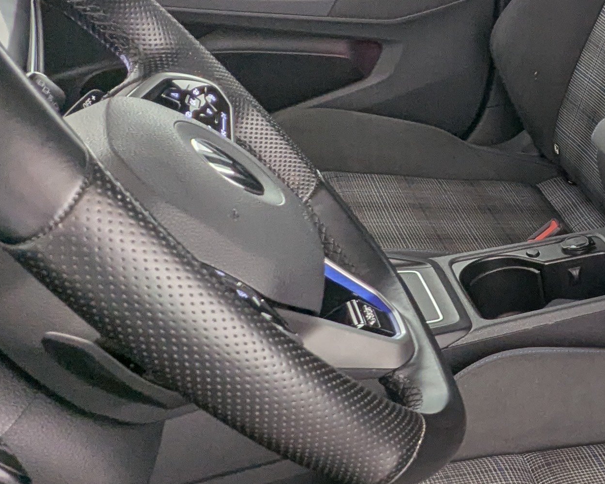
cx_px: 770
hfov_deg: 29.9
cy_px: 253
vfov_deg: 29.7
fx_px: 913
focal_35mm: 51
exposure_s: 1/55.9
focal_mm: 2.35
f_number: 2.2
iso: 45
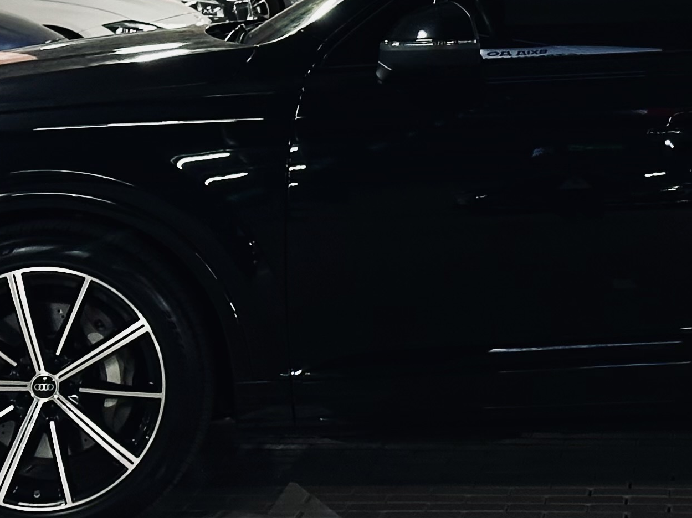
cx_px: 693
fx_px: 3098
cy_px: -61
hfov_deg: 12.6
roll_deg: -0.6
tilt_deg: -0.2
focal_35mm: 155
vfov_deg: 9.5
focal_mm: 6.86
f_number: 1.78
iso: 250
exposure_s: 1/50
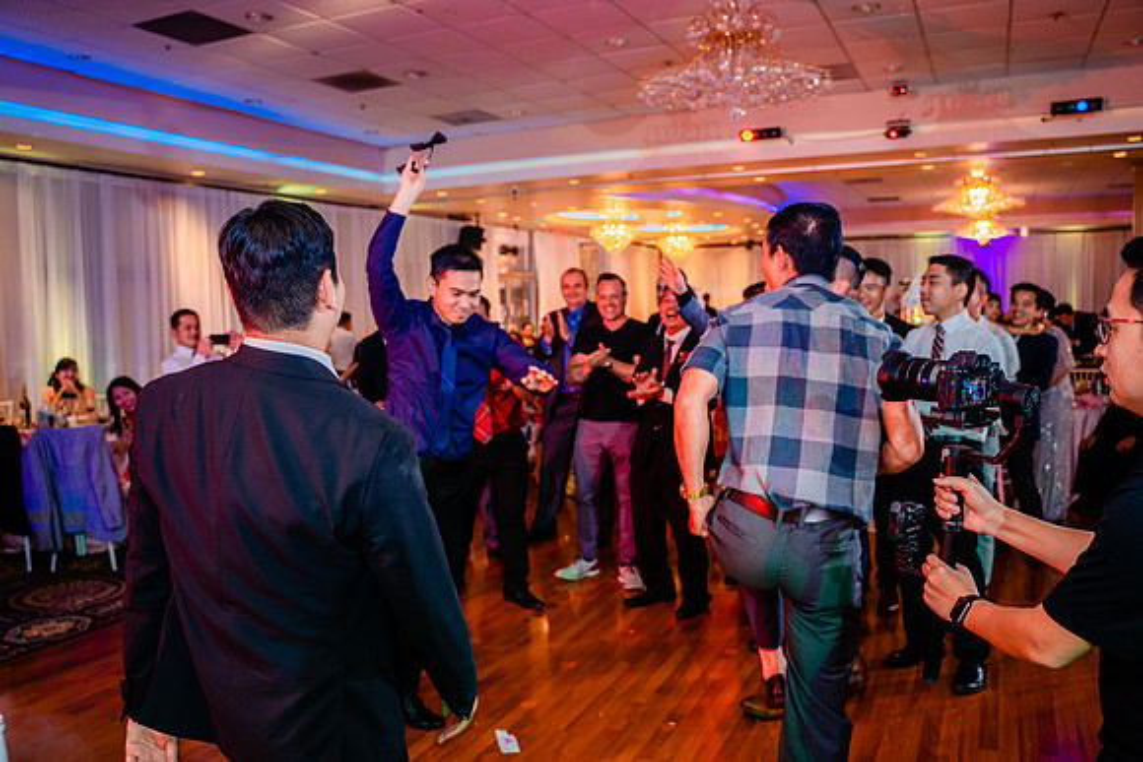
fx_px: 889
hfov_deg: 65.5
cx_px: 572
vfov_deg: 46.4
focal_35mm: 28
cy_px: 381
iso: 1000
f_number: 3.5
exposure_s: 1/160
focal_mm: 28
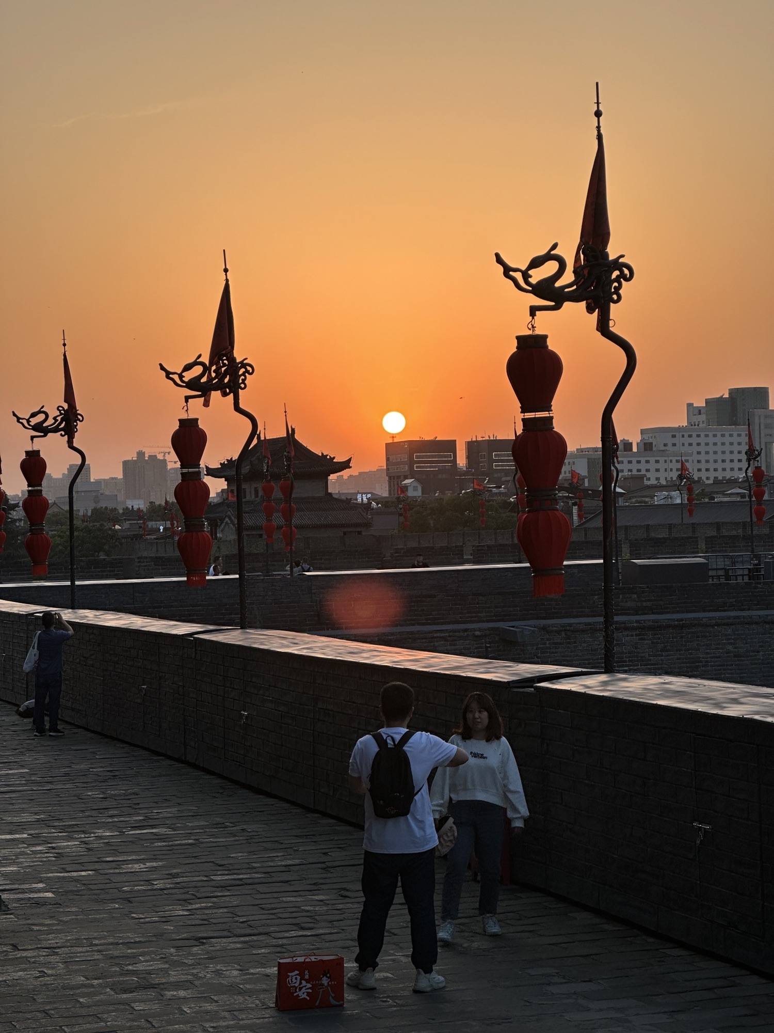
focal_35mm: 77
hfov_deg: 19.1
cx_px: 387
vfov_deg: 25.3
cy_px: 516
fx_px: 2296
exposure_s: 1/373
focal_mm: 9
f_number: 2.8
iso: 32
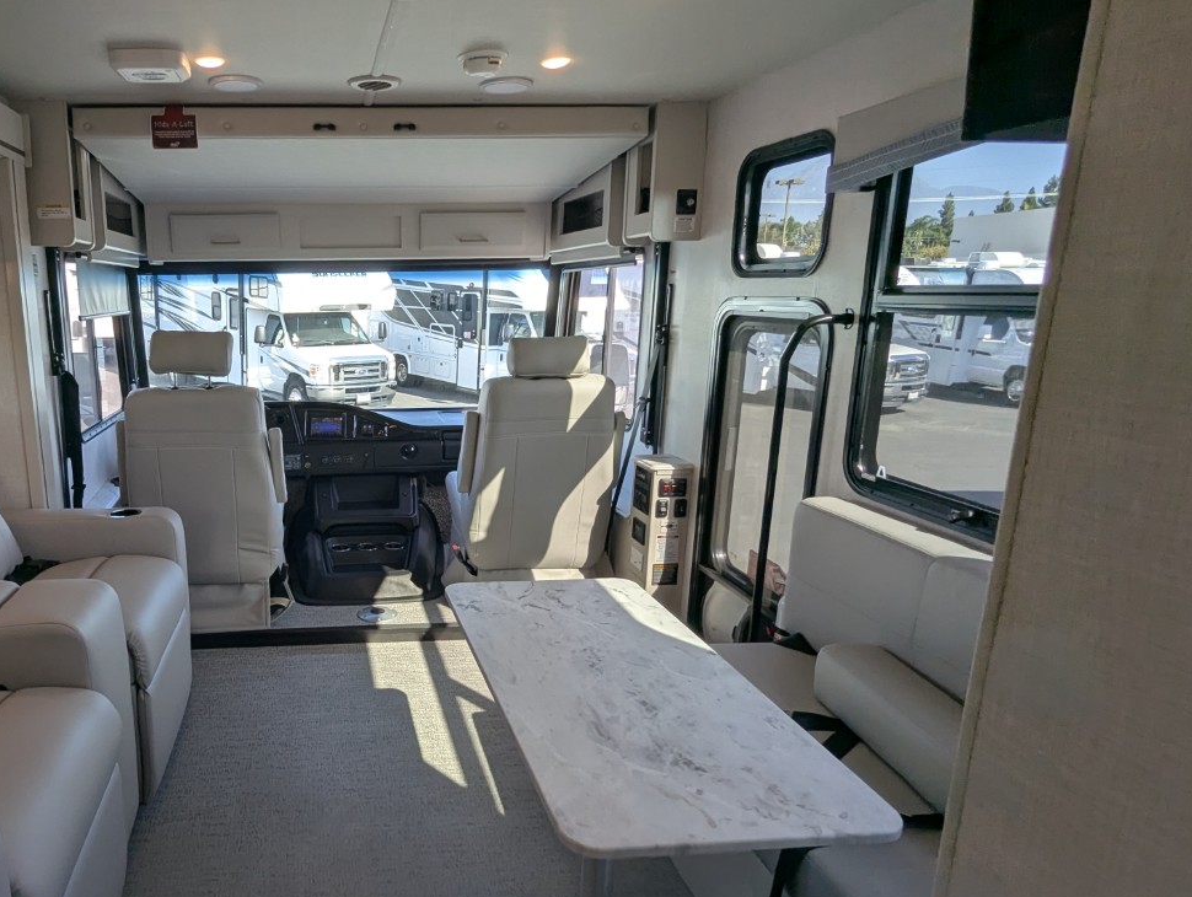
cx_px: 361
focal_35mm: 23
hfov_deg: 70.8
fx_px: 793
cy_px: 488
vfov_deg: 58.9
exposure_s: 1/317
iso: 68
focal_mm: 2.35
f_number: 2.2
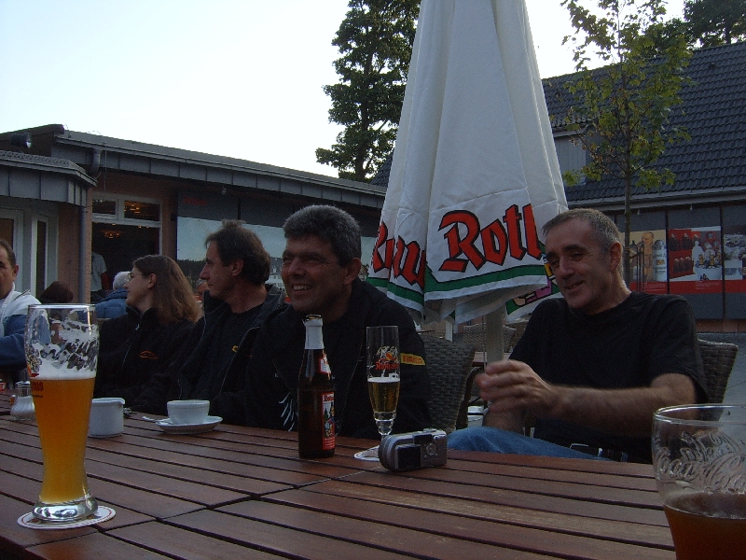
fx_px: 754
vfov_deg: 40.7
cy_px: 280
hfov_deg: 52.6
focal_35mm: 35
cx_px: 373
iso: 50
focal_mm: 5.8
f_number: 5.8
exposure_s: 1/90
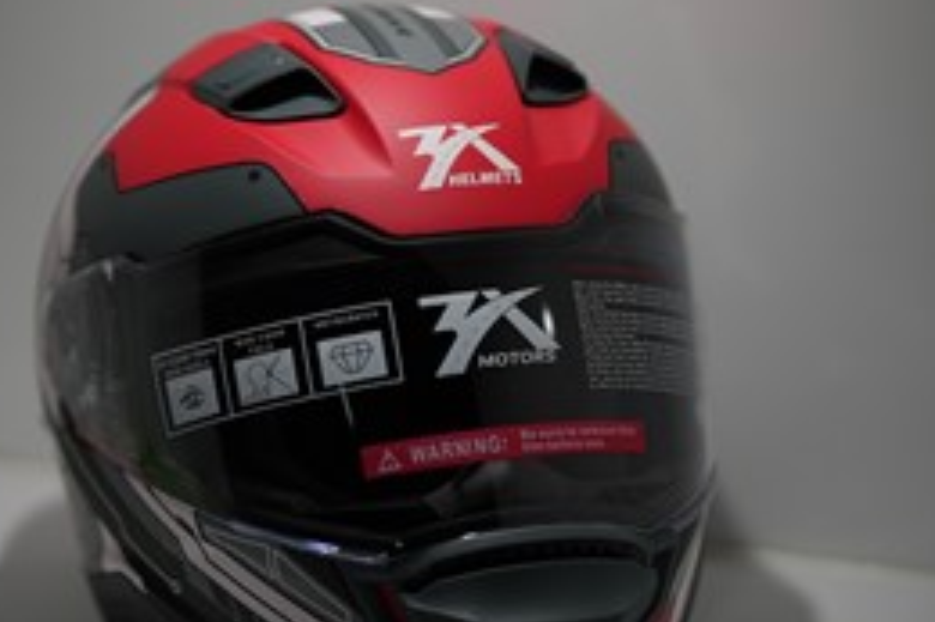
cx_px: 378
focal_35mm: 131
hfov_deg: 15.6
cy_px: 415
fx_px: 3400
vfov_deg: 10.4
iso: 80
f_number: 1.4
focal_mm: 85
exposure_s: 1/3200
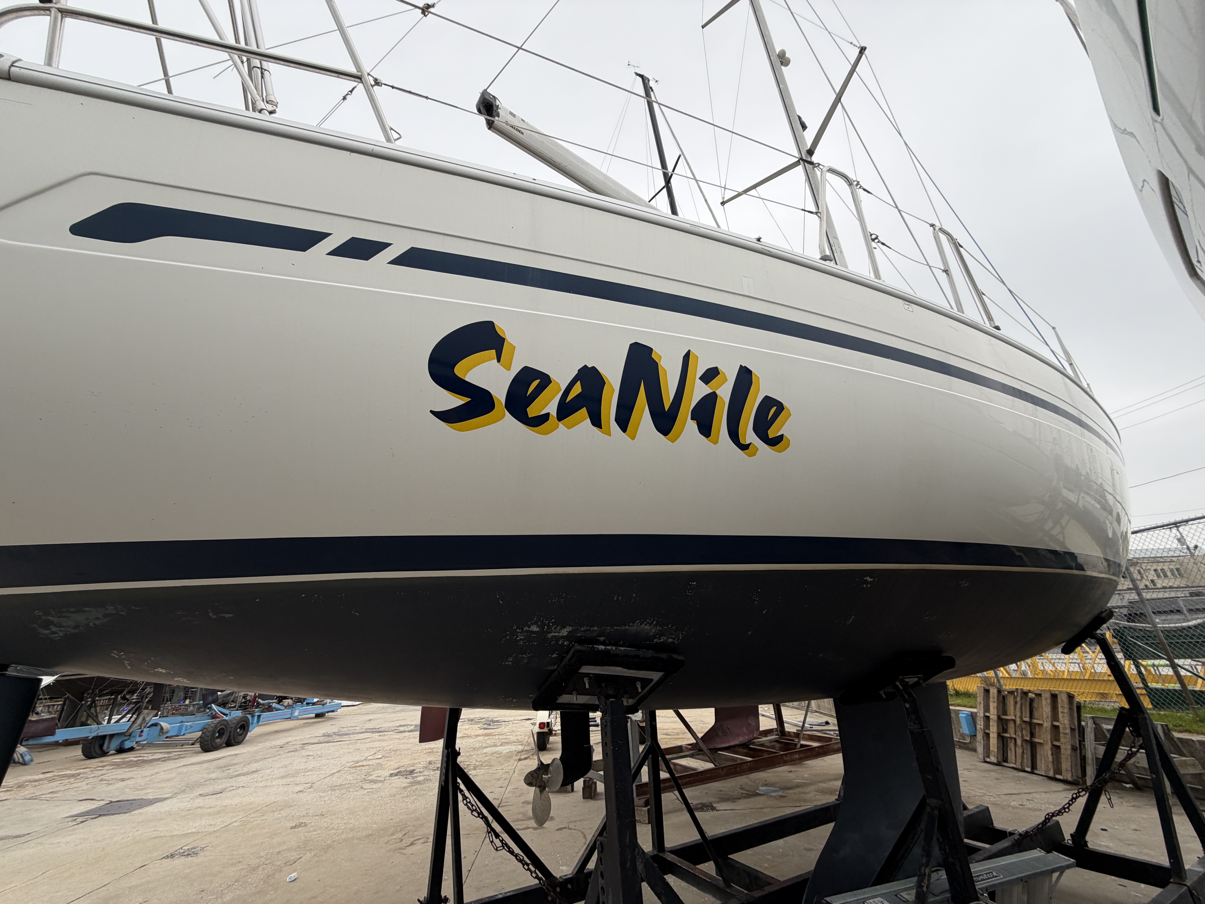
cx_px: 602
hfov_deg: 102.1
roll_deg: +4.5
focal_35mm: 14
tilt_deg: +25.2
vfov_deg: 85.7
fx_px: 487
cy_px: 452
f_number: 2.2
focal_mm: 2.22
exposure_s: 1/262
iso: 50
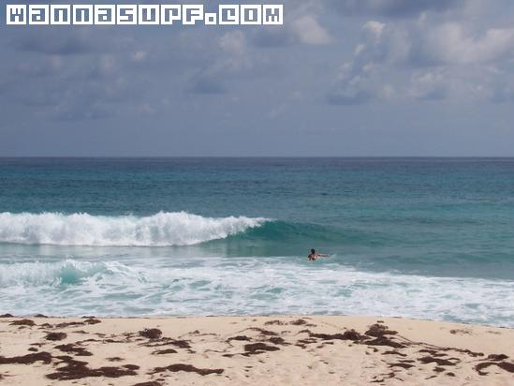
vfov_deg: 13.3
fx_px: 1649
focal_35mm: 111
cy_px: 193
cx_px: 257
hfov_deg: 17.7
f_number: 9.5
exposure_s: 1/750
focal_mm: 16.8
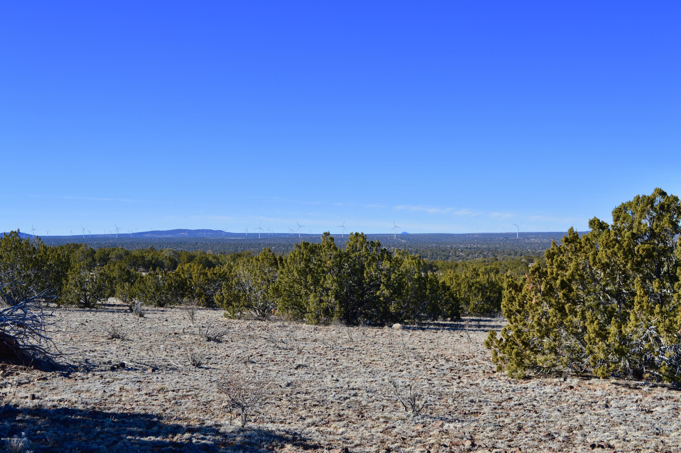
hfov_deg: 42.4
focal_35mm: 46
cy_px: 226
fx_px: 879
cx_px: 340
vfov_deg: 28.9
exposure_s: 1/250
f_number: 8
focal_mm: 31
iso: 100
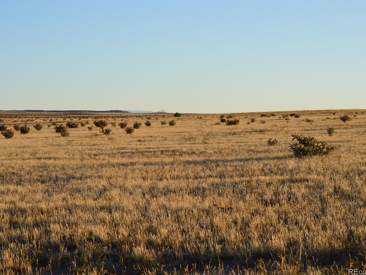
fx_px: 957
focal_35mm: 91
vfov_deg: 16.3
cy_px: 138
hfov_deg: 21.6
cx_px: 181
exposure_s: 1/250
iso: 400
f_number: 10
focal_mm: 55
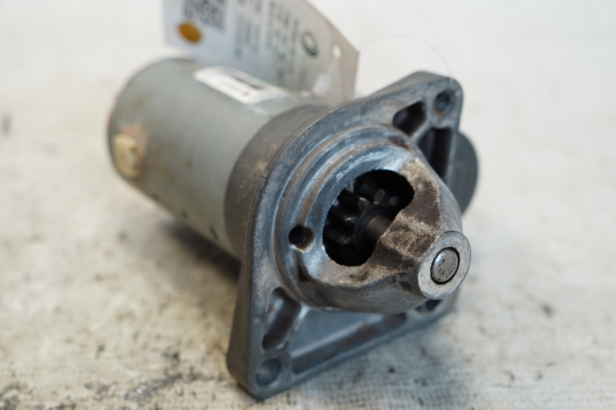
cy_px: 205
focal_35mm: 57
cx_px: 308
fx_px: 974
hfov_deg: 35.1
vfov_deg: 23.7
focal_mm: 38
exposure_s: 1/60
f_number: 4
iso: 250
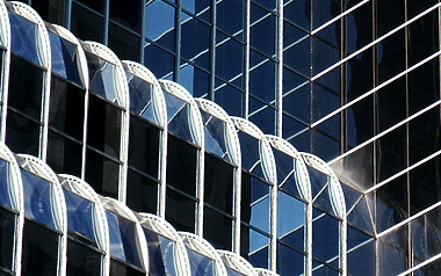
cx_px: 328
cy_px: 324
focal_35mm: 261
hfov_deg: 8.0
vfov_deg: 5.0
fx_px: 3139
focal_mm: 23.79
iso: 64
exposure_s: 1/350
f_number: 3.6
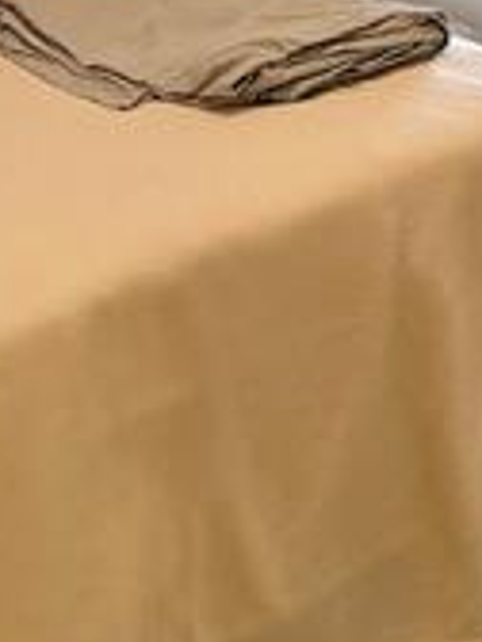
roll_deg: +3.2
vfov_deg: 16.4
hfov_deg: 13.4
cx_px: 321
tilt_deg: -7.4
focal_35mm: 110
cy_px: -294
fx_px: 2042
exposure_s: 1/60
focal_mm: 6.76
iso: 250
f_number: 1.78
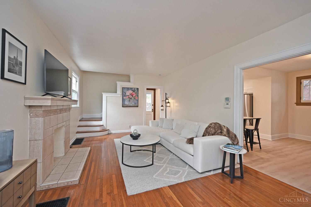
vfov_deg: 81.2
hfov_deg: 104.3
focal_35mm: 14
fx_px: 121
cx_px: 156
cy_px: 104
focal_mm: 14
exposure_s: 1/60
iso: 360
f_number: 4
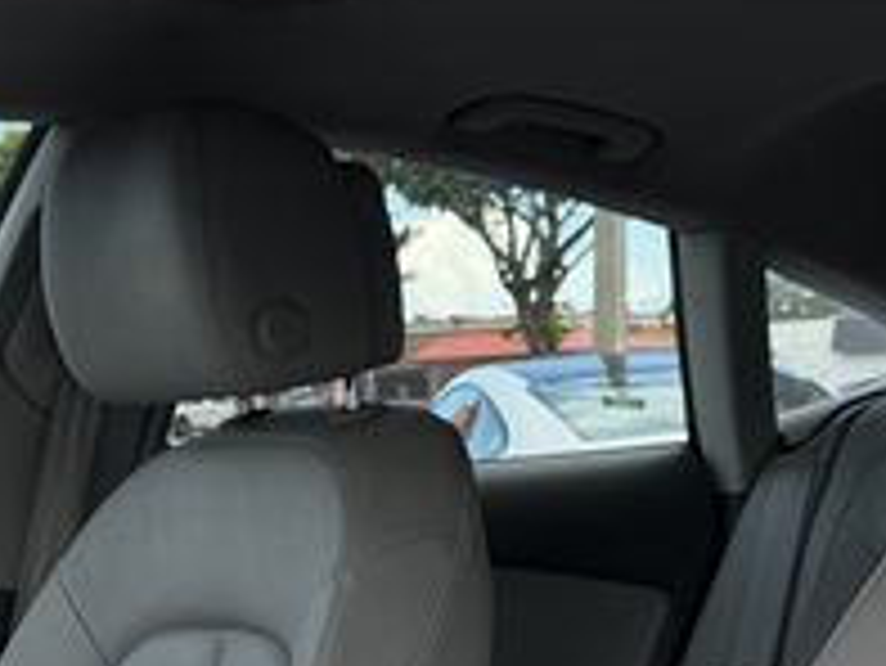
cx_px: 490
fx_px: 1998
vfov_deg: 17.7
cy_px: 868
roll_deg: +1.9
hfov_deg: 25.0
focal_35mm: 78
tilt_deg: -12.6
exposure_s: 1/1156
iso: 100
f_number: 1.78
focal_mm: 6.76
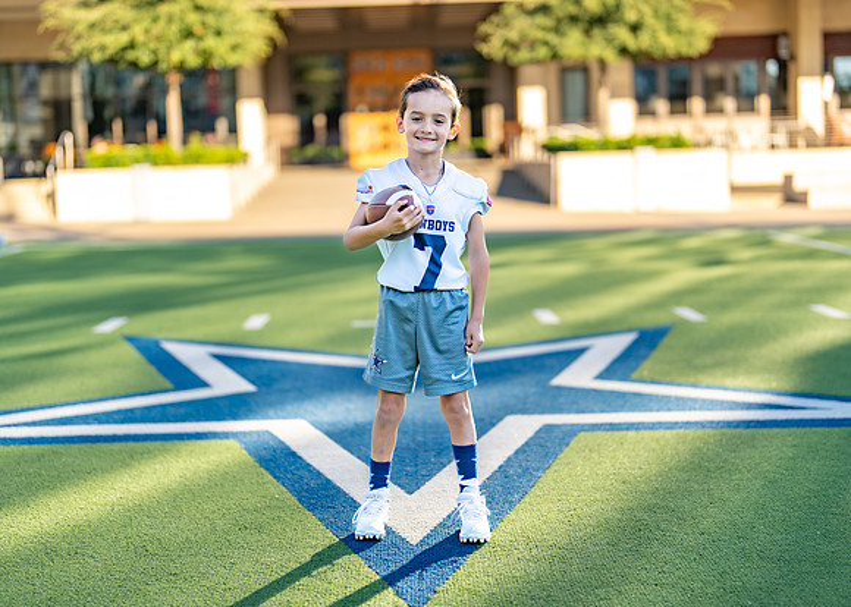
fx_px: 1385
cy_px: 290
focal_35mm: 57
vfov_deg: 24.7
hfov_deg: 34.2
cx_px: 427
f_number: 1.2
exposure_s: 1/2500
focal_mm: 50
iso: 100
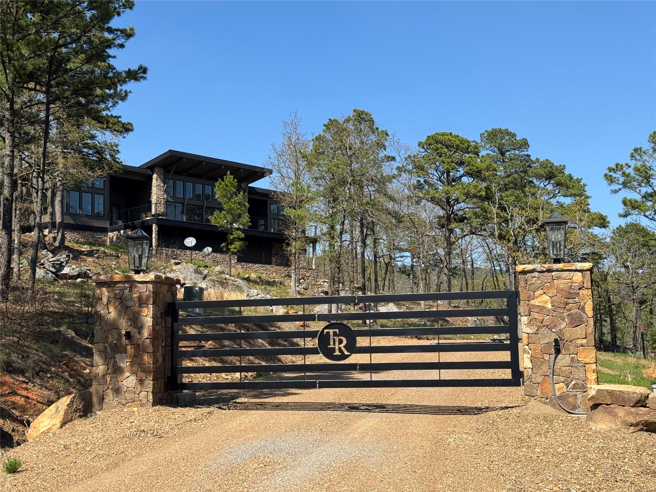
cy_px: 246
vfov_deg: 30.3
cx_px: 328
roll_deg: +1.3
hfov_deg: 39.7
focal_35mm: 48
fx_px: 910
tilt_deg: +5.7
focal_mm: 6.76
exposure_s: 1/3096
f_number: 1.78
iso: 64
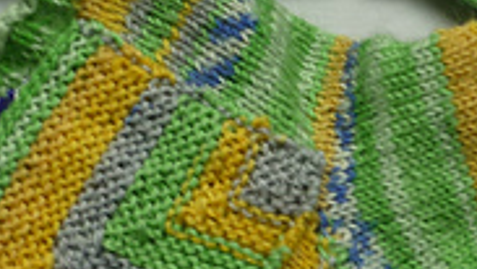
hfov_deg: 16.9
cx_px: 383
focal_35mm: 126
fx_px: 1594
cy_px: 55
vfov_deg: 9.6
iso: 100
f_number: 2.8
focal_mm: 5.5
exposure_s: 1/30
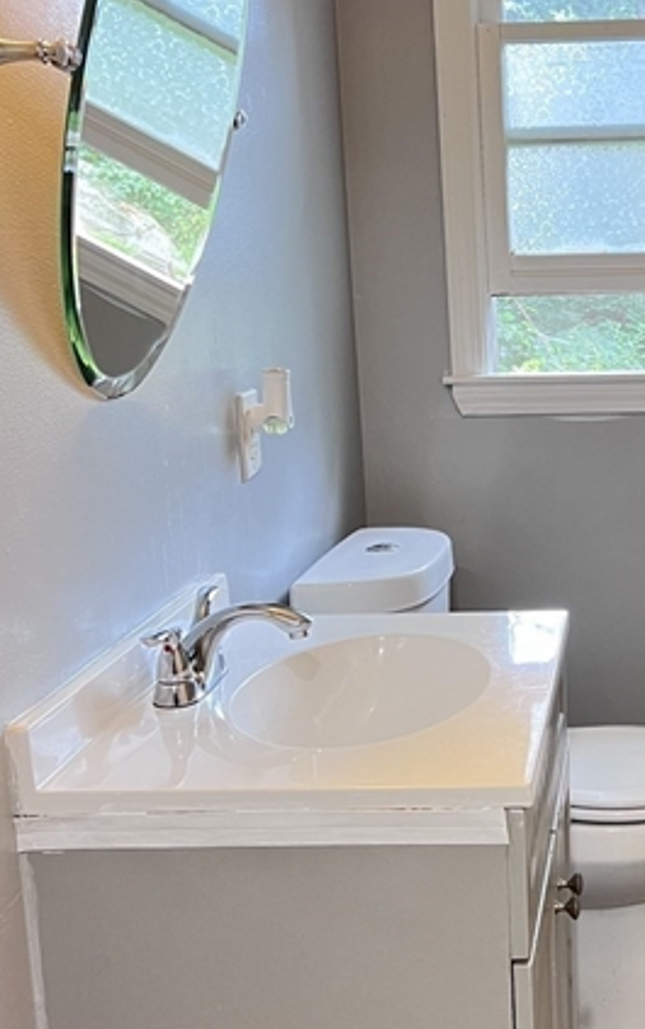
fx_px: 1404
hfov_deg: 25.0
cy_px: 528
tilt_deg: -9.2
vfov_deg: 40.3
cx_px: 594
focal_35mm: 50
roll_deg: +1.1
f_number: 1.5
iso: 320
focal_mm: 5.7
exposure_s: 1/60
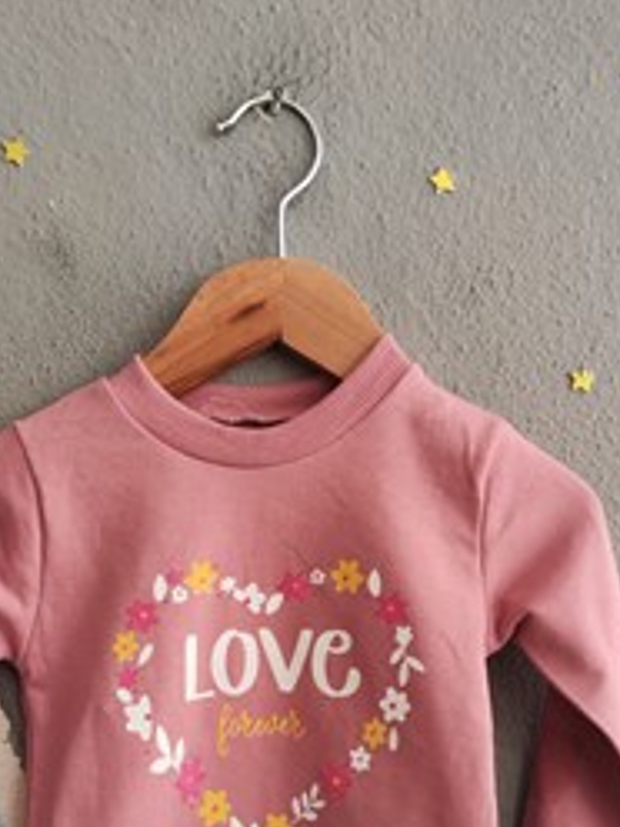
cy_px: 625
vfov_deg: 45.1
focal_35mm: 40
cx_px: 247
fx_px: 955
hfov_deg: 35.8
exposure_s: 1/25
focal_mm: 5.59
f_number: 1.88
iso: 641
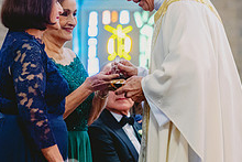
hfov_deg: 4.6
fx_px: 3007
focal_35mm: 447
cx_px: 15
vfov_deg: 3.1
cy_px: 97
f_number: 3.5
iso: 3200
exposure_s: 1/100
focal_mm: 170
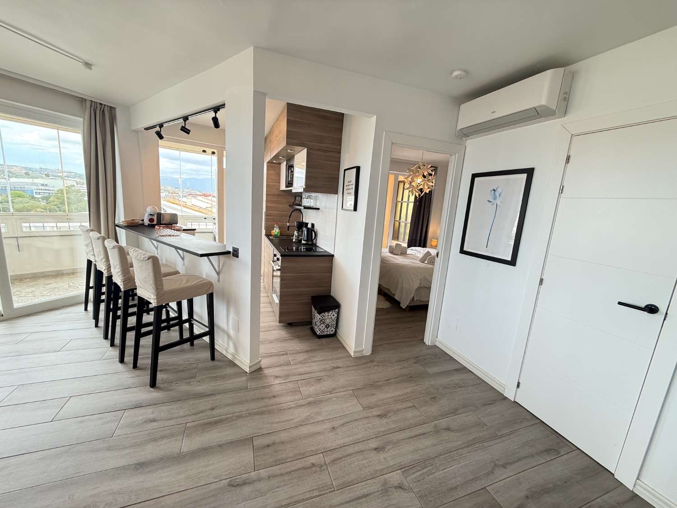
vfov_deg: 85.7
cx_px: 338
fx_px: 274
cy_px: 254
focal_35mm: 14
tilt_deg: -10.9
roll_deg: -3.6
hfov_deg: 102.1
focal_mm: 2.22
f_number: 2.2
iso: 80
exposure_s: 1/100
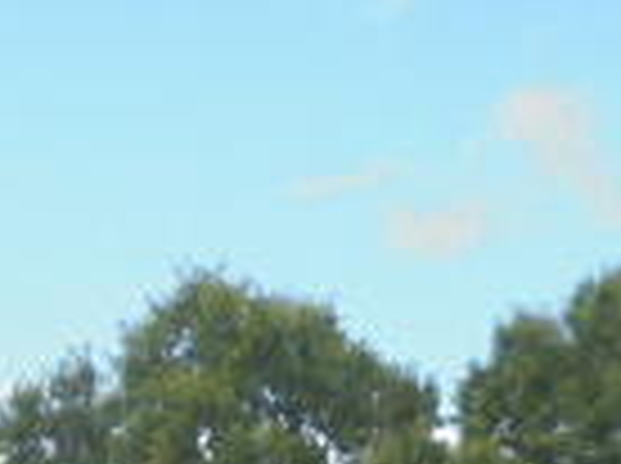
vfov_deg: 11.7
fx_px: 2167
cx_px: 198
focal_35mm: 121
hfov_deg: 16.3
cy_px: 680
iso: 100
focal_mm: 4.6
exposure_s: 1/500
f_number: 3.5
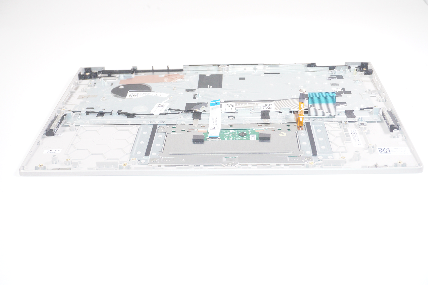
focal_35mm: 46
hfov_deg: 42.4
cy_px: 142
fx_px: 552
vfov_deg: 28.9
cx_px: 214
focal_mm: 31
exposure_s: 1/160
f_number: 6.3
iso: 640
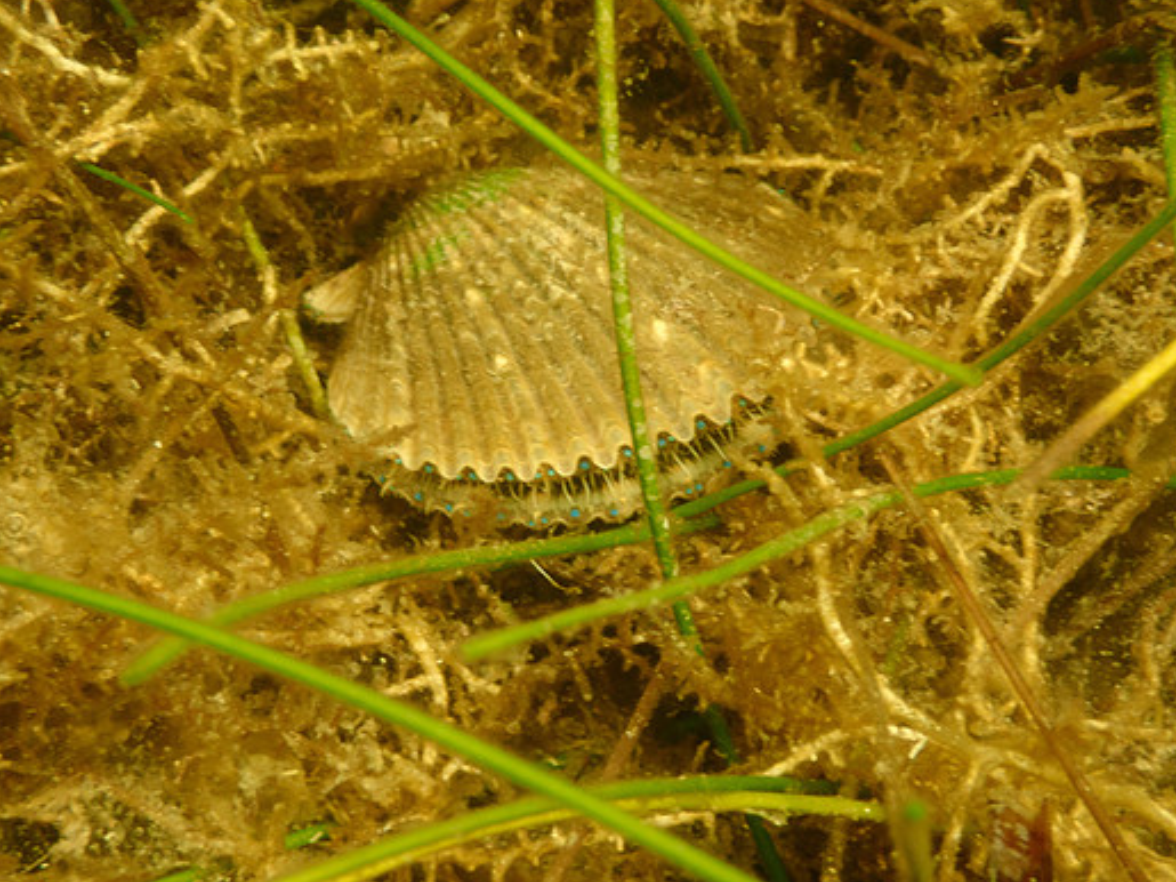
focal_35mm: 80
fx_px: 2717
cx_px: 553
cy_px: 410
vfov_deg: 18.4
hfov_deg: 24.4
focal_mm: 12.73
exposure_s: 1/125
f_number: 3.9
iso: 200
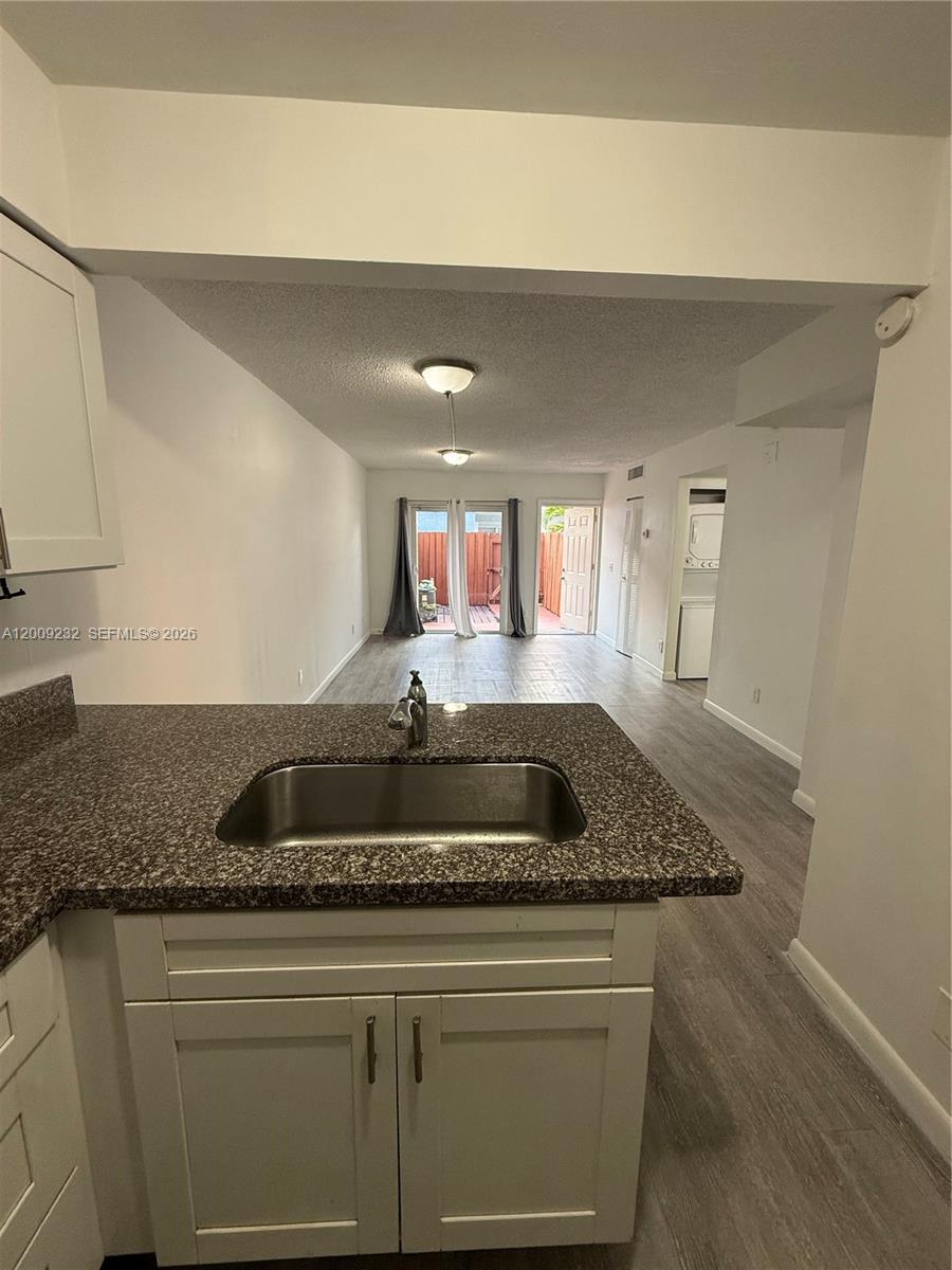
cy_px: 635
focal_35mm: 14
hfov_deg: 85.7
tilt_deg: -9.7
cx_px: 476
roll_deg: -0.9
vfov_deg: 102.1
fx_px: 513
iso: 250
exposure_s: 1/120
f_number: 2.2
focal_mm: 2.22
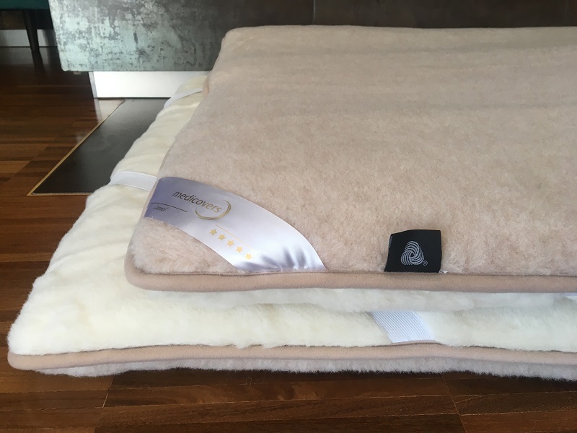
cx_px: 288
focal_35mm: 29
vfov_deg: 48.2
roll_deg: -1.9
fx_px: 483
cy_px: 216
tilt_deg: -26.7
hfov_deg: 61.7
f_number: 2.2
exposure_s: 1/33
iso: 40
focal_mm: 4.15
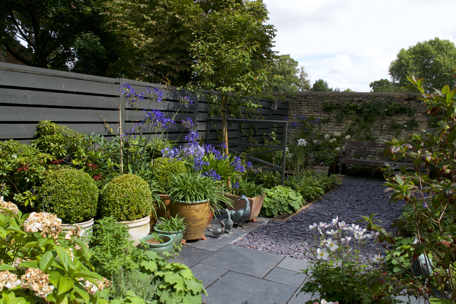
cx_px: 228
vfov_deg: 43.6
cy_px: 152
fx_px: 380
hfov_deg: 61.9
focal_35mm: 30
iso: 400
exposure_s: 1/320
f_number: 10
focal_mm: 20
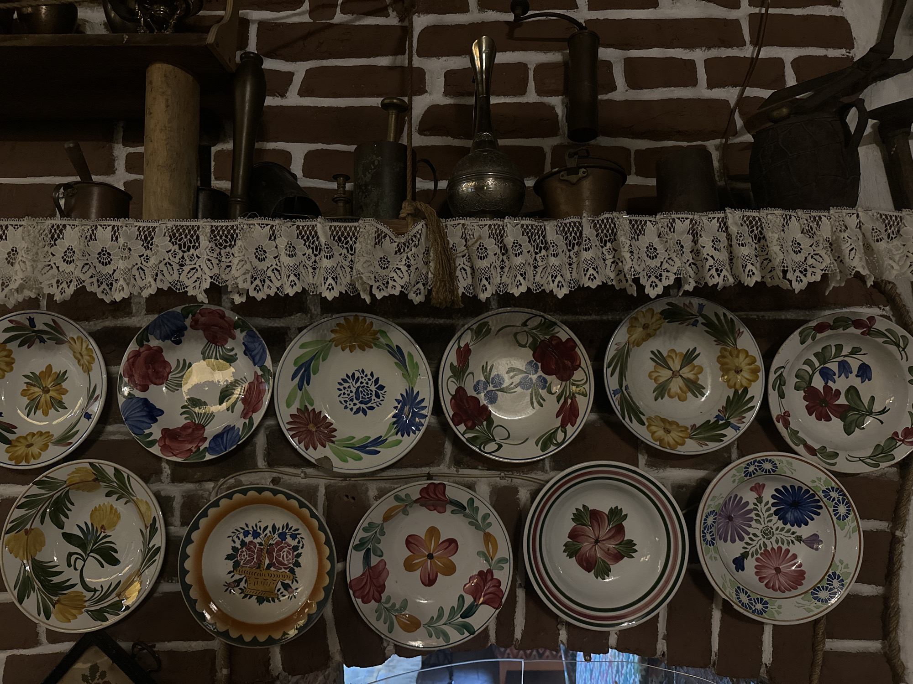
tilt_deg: +10.7
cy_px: 342
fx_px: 633
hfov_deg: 71.6
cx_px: 456
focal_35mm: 24
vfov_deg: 56.8
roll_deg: -0.7
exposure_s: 1/57
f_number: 1.78
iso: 1000
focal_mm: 6.86
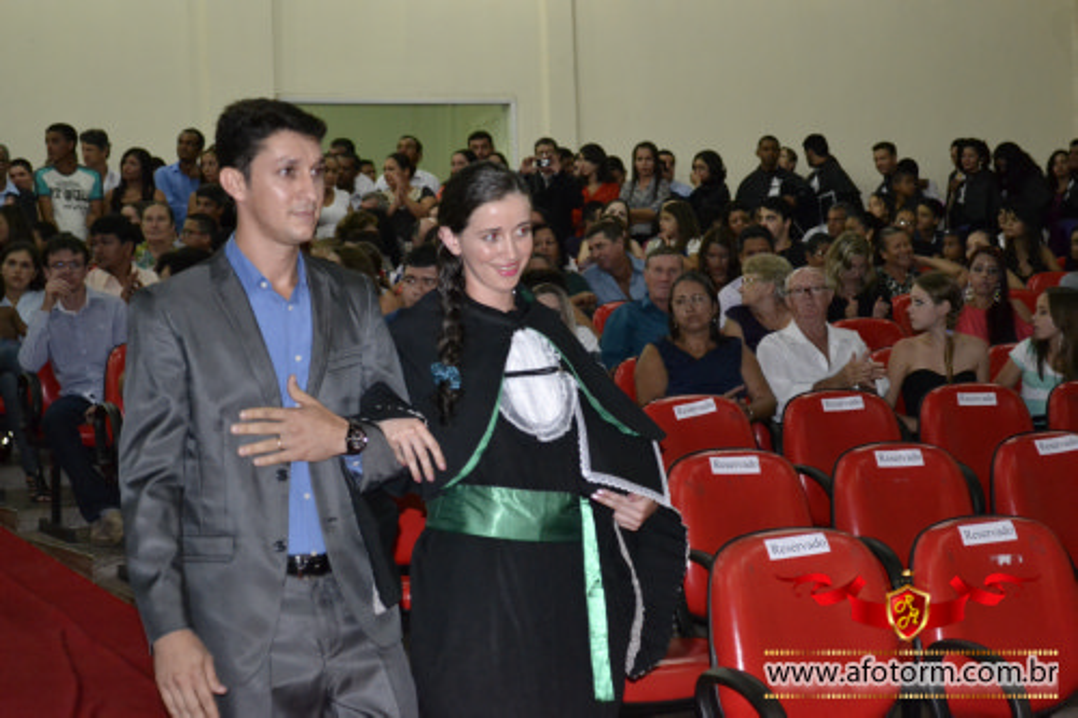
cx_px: 539
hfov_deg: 29.9
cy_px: 359
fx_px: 2020
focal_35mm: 68
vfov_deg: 20.1
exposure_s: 1/60
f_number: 5.3
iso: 3200
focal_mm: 45
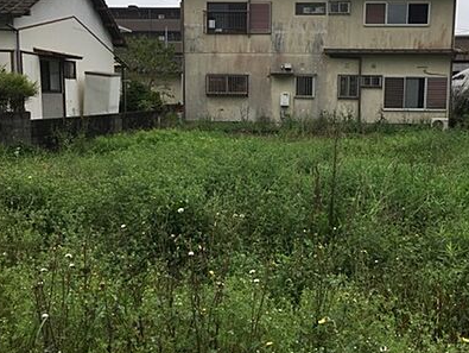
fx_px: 597
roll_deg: -1.2
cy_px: 177
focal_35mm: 44
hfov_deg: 42.7
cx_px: 285
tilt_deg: -7.4
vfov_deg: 32.9
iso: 25
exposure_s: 1/1282
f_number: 2.2
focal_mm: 4.15
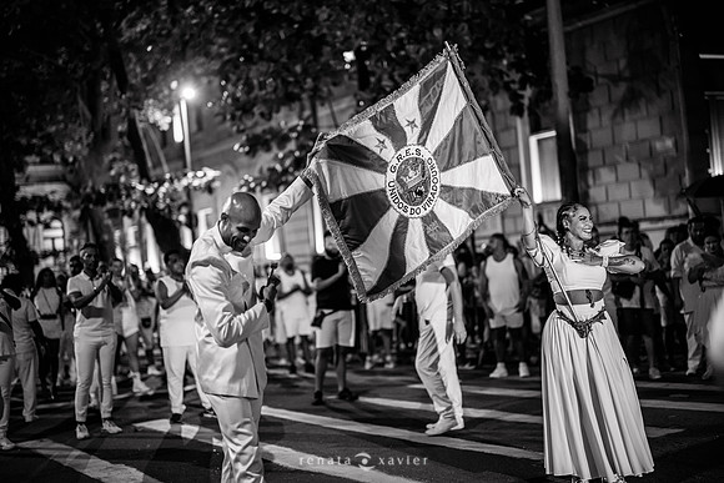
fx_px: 1006
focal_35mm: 50
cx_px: 362
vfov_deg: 27.0
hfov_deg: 39.6
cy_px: 242
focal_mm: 50
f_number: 1.3
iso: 2000
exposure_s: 1/250
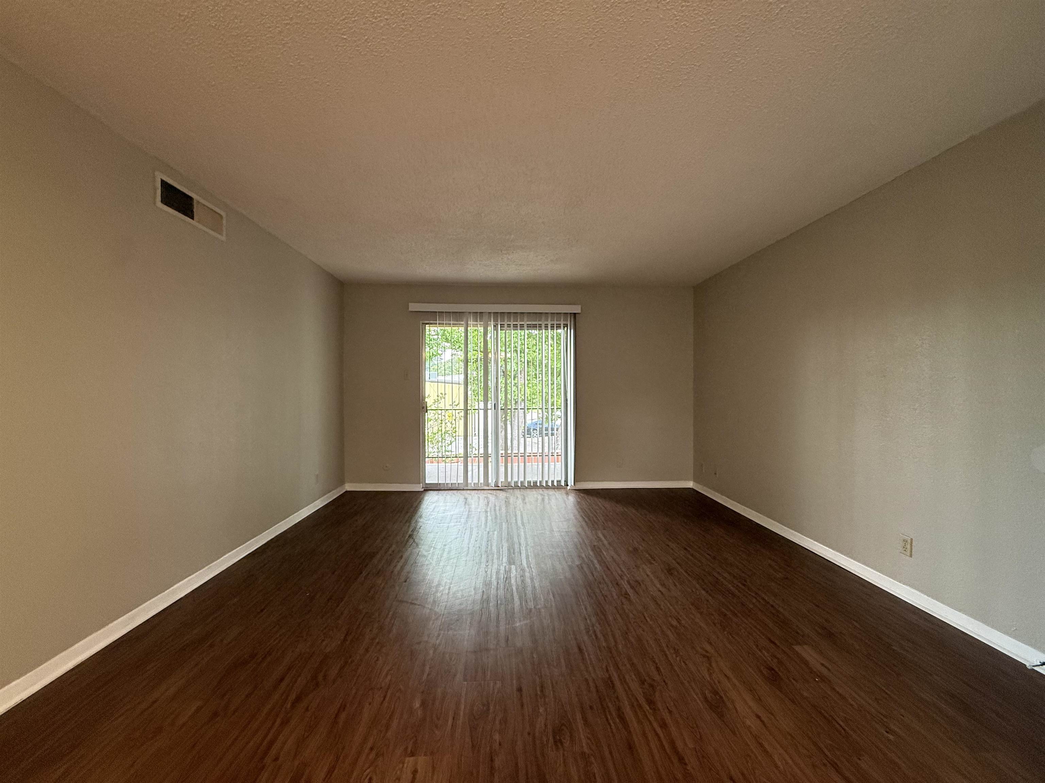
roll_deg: -0.5
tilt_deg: +0.6
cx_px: 522
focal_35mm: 14
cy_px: 392
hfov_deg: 102.1
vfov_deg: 85.7
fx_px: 423
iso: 320
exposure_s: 1/120
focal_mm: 2.22
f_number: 2.2
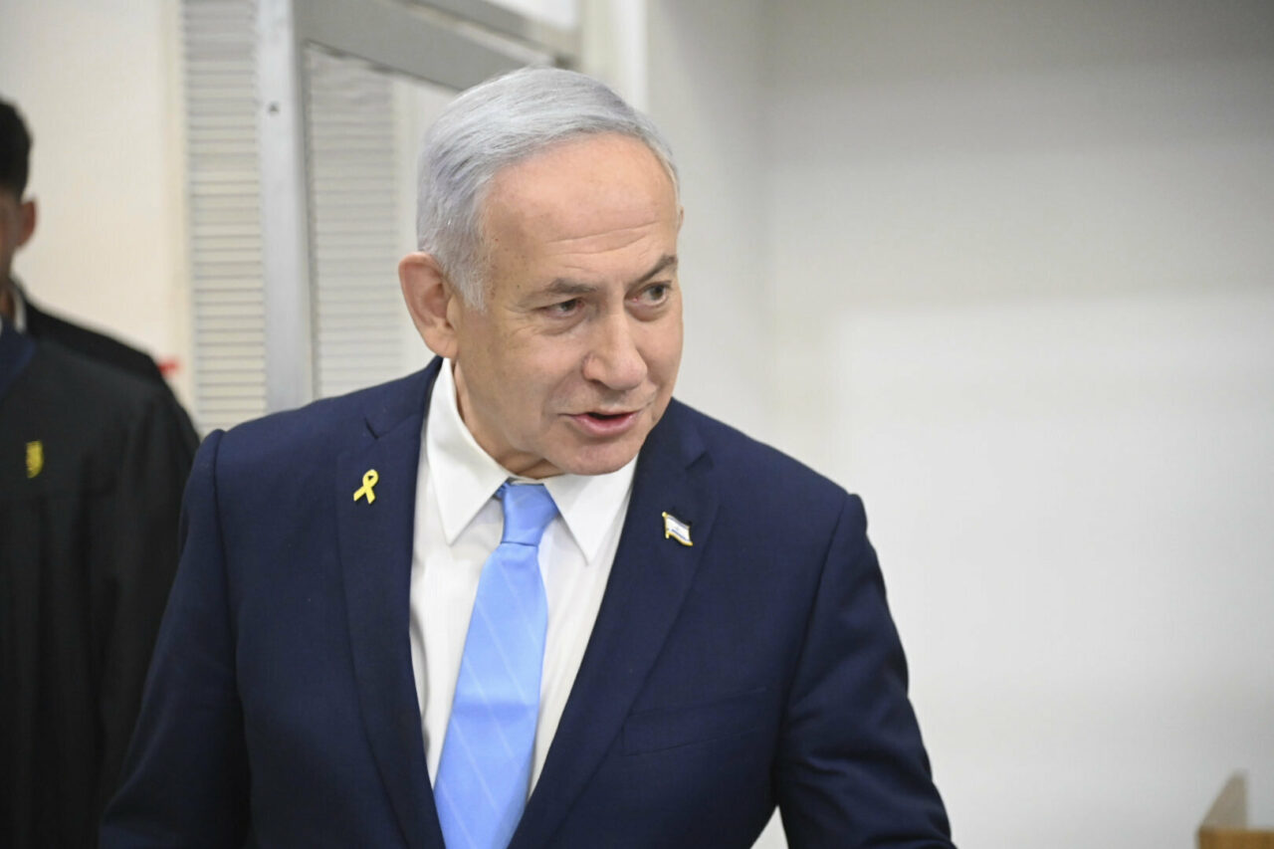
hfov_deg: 20.4
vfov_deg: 13.7
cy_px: 424
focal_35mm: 100
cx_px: 637
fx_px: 3538
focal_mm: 100
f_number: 4
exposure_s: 1/200
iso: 8000
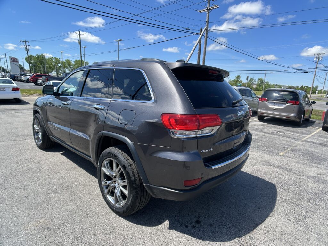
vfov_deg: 53.1
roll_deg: -1.7
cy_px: 123
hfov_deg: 67.3
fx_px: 246
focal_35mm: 26
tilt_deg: -11.2
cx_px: 164
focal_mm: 5.7
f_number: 1.5
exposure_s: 1/2513
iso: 50
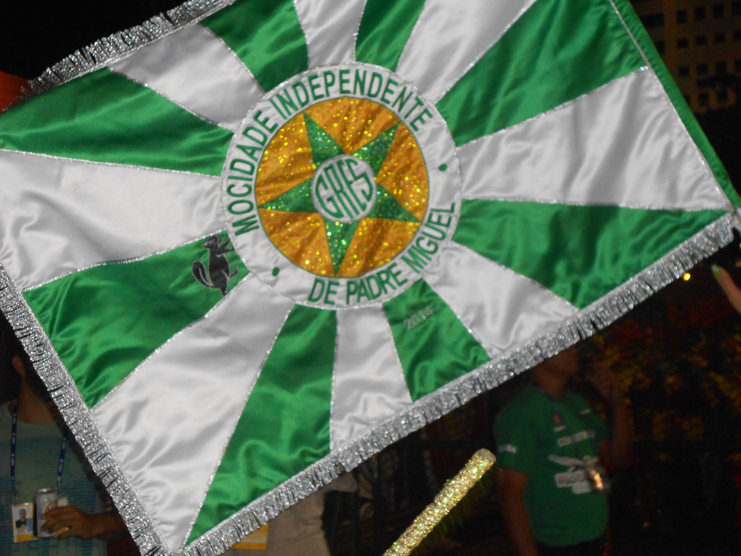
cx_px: 370
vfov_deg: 26.1
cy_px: 278
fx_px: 1199
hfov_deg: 34.3
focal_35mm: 56
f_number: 4.9
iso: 250
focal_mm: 10.3
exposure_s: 1/60
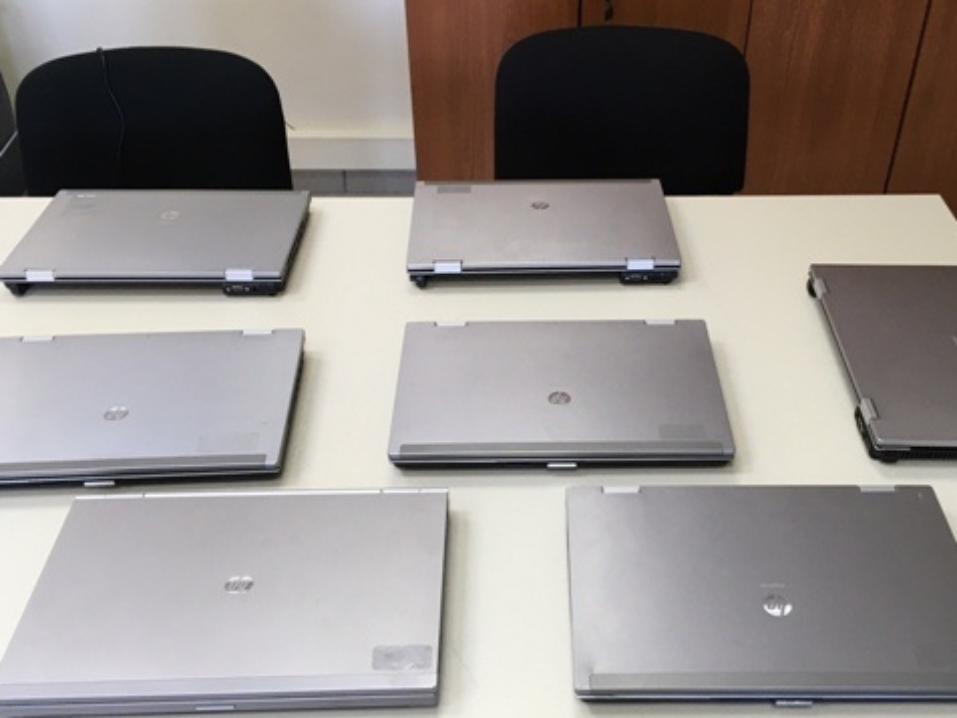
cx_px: 535
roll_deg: -1.8
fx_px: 1078
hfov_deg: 47.8
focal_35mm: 39
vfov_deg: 36.8
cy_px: 396
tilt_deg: -37.7
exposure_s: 1/33
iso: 40
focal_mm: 4.15
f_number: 2.2
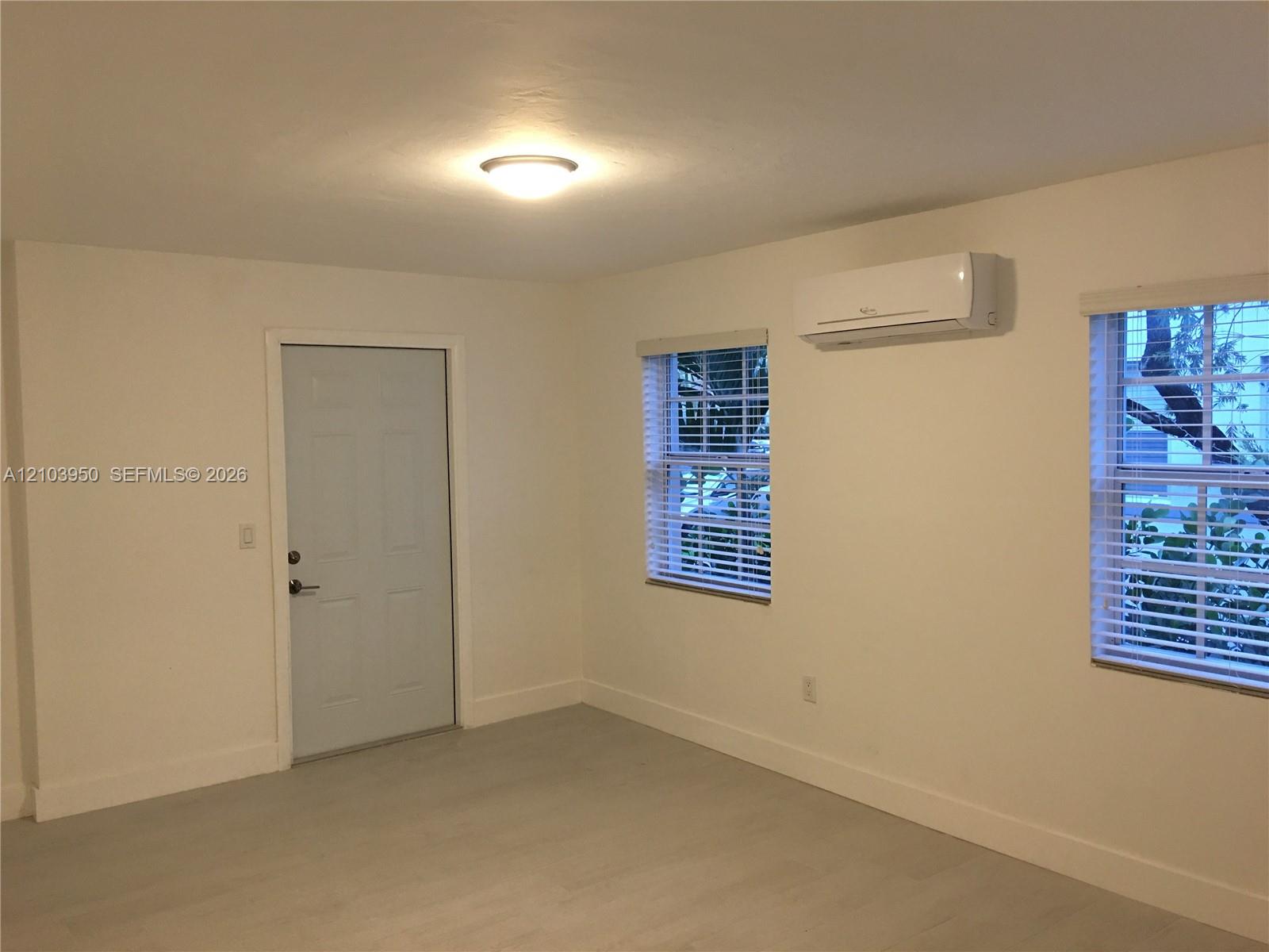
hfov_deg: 61.7
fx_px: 1063
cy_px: 476
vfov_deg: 48.2
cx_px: 634
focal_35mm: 29
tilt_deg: -1.6
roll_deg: -1.1
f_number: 2.2
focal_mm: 4.15
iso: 64
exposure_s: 1/15
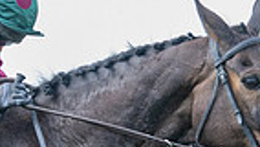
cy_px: 302
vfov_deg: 2.3
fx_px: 3628
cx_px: 114
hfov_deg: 4.1
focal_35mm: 526
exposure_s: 1/1600
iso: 400
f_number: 2.8
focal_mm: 70
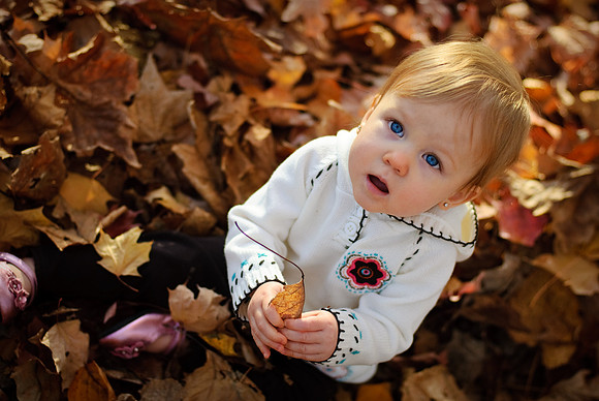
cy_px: 200
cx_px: 300
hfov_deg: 27.0
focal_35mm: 75
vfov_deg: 18.2
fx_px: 1249
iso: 160
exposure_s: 1/800
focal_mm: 50
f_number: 2
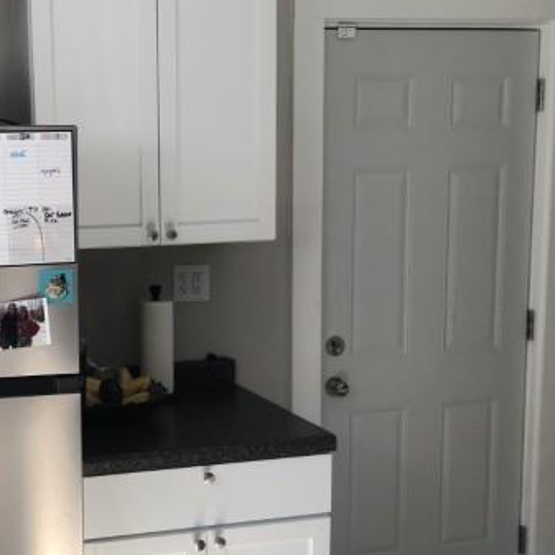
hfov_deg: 34.2
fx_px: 853
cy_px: 301
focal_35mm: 47
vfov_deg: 36.0
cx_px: 59
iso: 25
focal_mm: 3.99
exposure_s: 1/40
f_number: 1.8
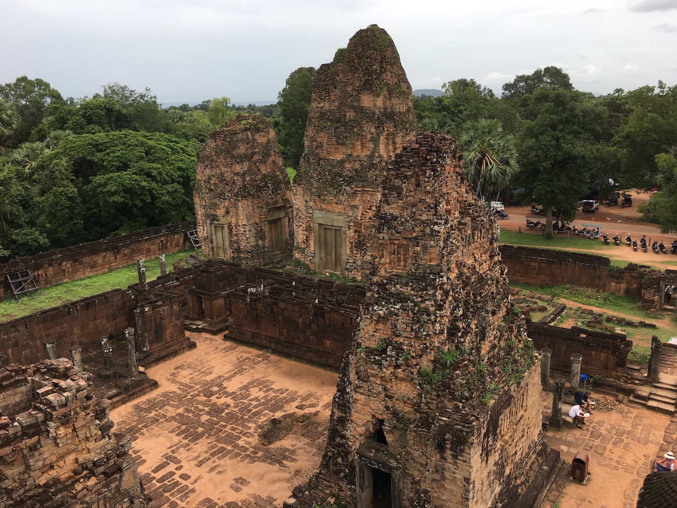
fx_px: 567
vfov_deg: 48.2
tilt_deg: -13.2
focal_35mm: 29
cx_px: 338
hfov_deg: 61.7
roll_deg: +0.4
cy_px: 254
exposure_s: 1/605
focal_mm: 4.15
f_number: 2.2
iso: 25
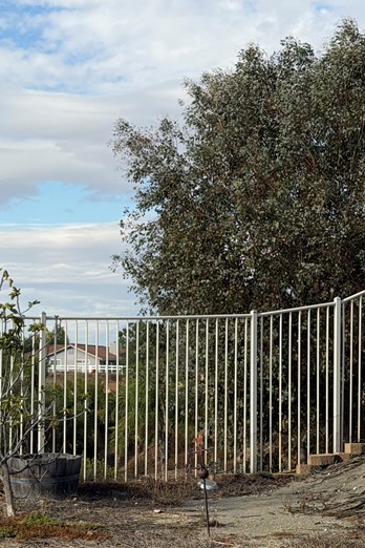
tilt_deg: +2.1
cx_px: -25
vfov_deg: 20.7
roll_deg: -1.1
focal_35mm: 98
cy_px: 373
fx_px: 1490
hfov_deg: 13.7
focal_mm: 6.76
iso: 64
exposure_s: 1/4098
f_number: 1.78
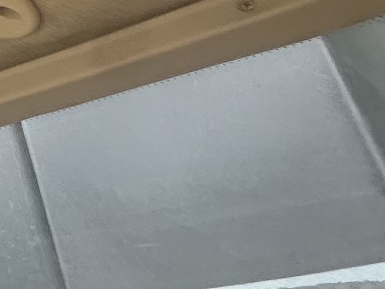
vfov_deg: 17.3
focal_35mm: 81
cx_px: -660
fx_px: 901
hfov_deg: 13.0
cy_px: -71
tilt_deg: +29.4
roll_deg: +0.2
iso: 64
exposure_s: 1/99
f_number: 2.2
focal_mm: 2.22
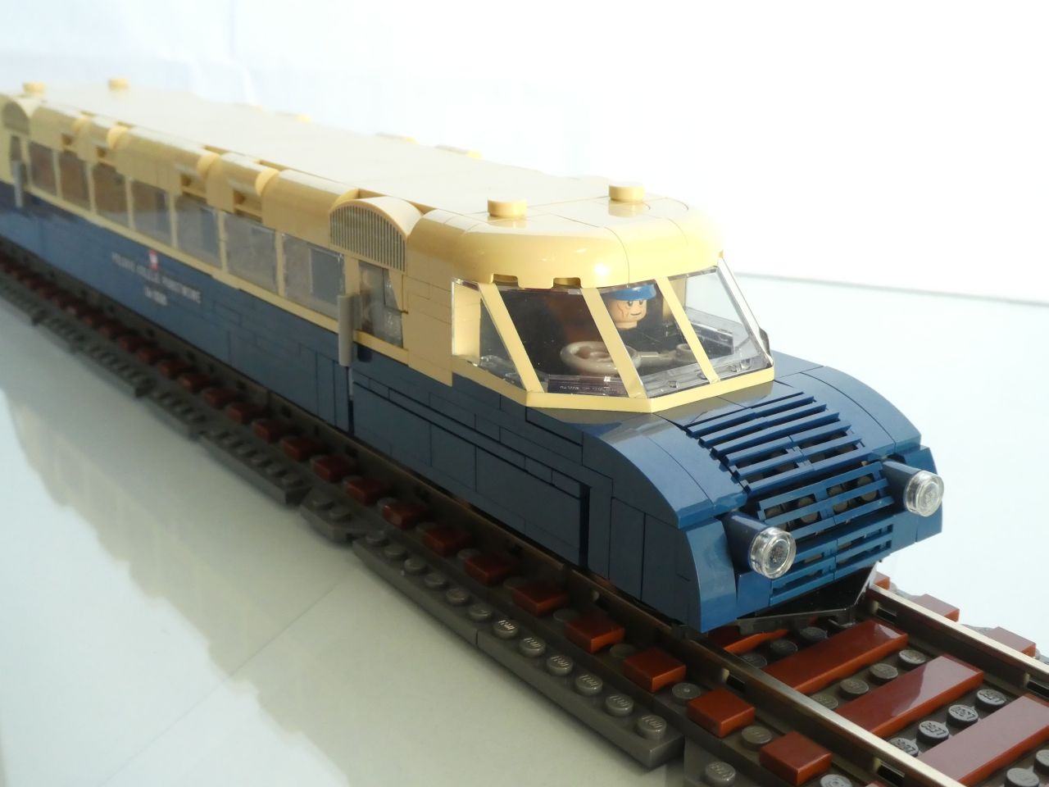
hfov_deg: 46.8
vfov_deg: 36.0
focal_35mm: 40
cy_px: 394
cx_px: 524
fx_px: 1212
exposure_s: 1/80
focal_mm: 7.2
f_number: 3.8
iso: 640
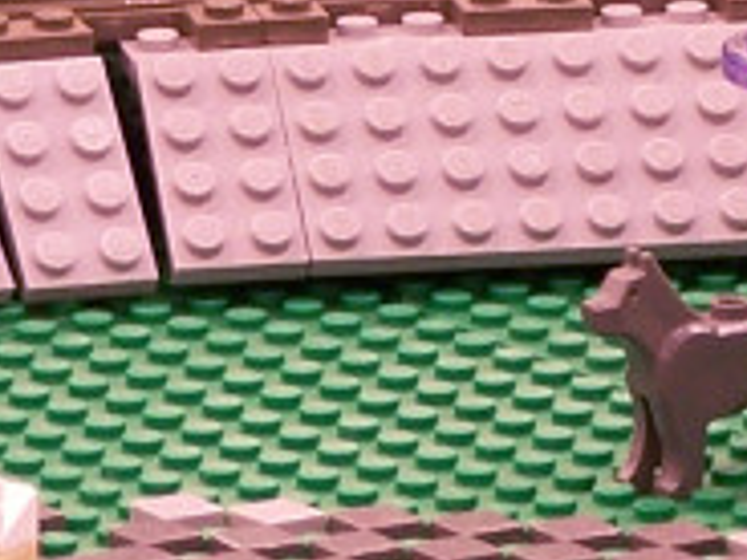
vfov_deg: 1.9
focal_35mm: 775
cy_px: -296
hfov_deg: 2.6
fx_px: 16724
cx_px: 970
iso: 80
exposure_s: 1/2
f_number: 3.2
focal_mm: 23.1
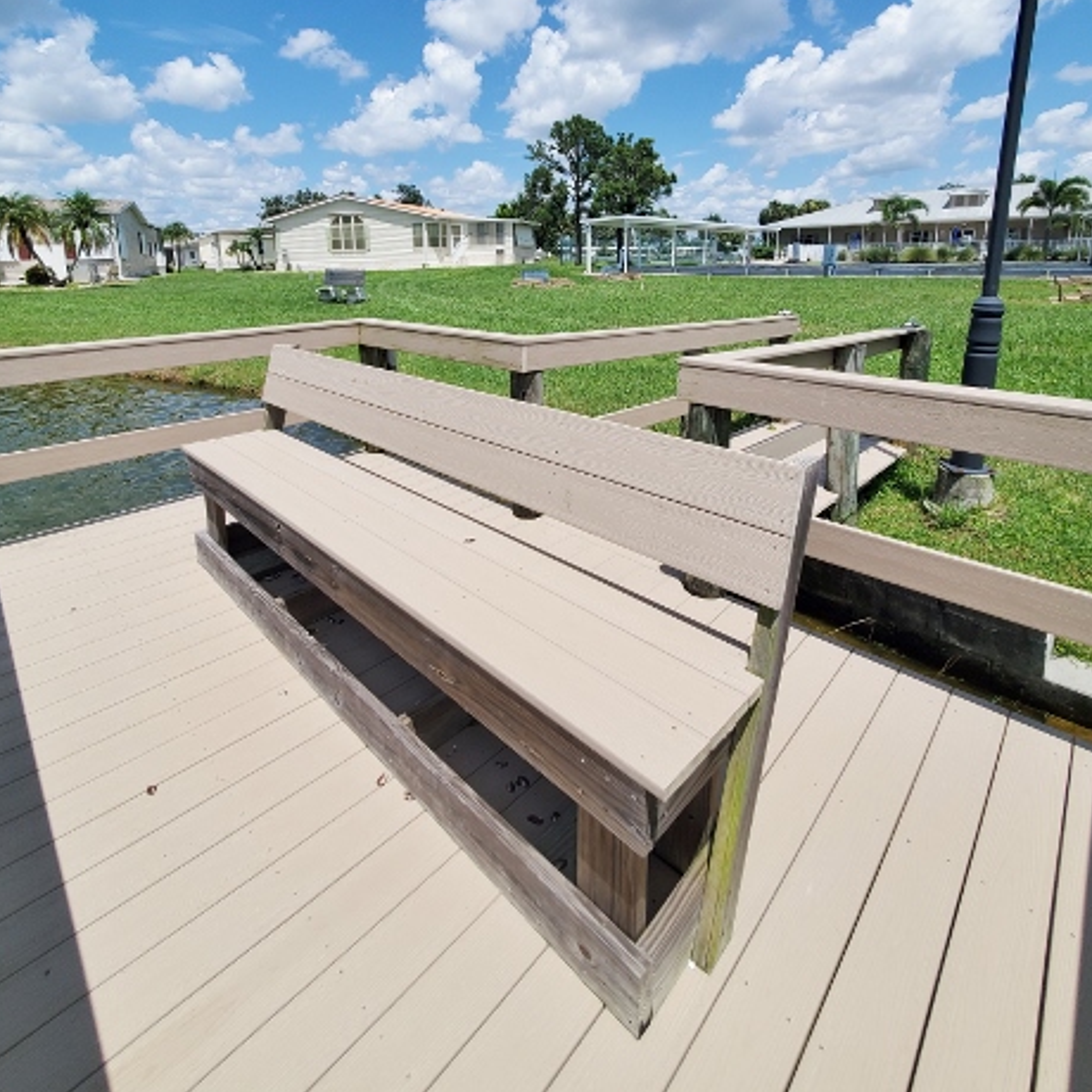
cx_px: 541
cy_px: 375
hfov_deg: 87.4
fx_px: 571
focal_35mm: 16
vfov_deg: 84.8
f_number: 2.2
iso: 50
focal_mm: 1.8
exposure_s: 1/1910
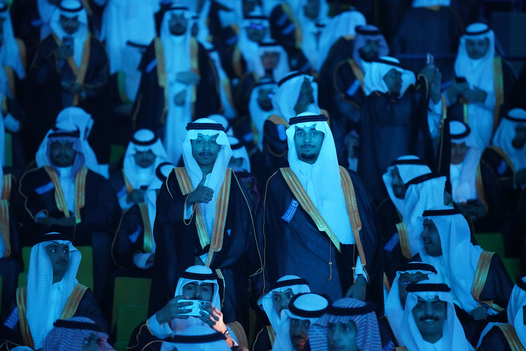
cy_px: 176
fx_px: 2922
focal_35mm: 200
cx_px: 263
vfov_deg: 6.9
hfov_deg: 10.3
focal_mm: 200
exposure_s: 1/125
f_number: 3.2
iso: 10000
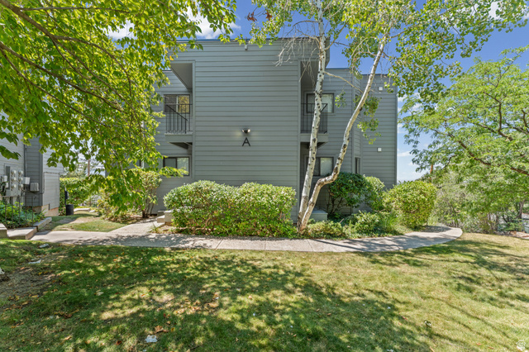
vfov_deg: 81.1
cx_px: 264
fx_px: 206
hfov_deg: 104.3
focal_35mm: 14
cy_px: 176
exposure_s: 1/60
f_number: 9
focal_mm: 14
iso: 250
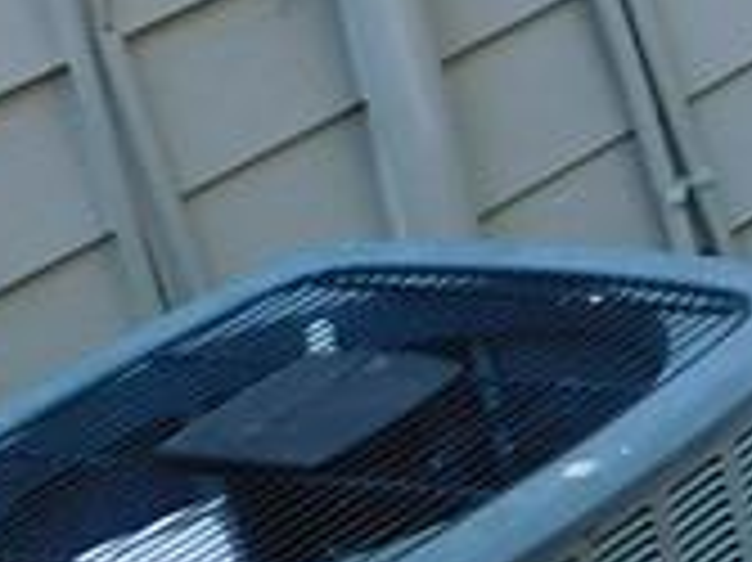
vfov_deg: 8.4
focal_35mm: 172
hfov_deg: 9.2
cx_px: 2242
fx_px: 3734
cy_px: -373
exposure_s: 1/80
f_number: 3.2
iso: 125
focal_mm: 4.9
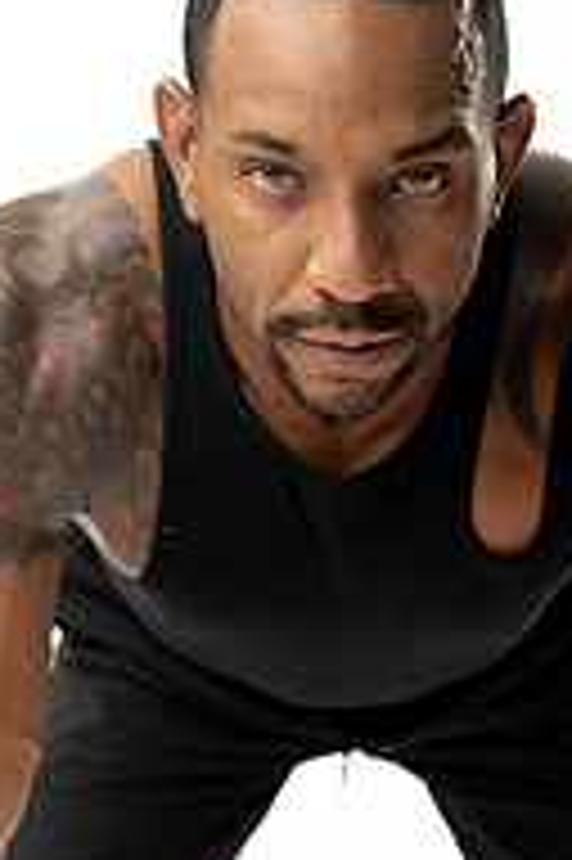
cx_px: 333
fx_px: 2817
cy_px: 635
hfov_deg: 11.6
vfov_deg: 17.3
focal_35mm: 118
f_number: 3.2
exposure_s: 1/80
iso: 800
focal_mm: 50
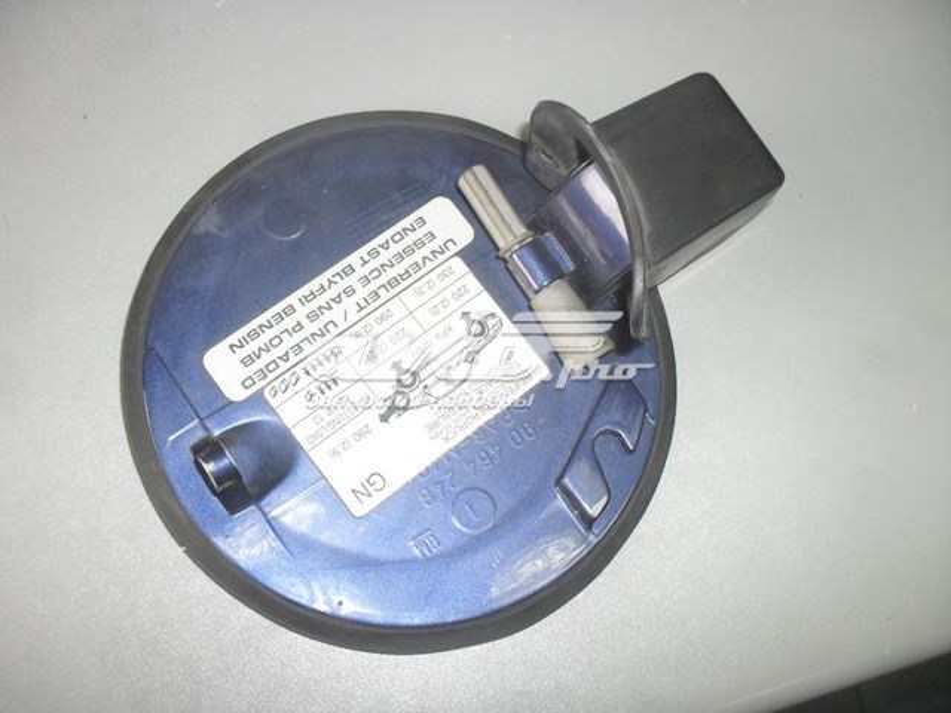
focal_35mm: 35
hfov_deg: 52.6
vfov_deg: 40.7
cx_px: 476
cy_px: 356
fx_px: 962
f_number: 3.2
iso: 200
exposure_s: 1/45
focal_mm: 6.3
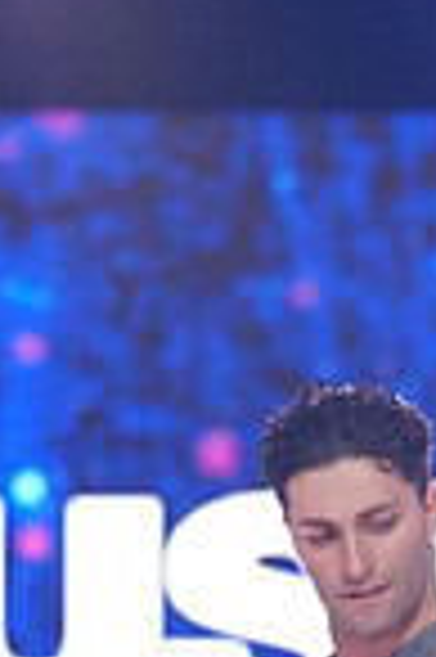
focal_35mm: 485
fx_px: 8831
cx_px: 614
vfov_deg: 4.2
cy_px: 1098
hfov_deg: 2.8
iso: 2000
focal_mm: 122
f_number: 2.8
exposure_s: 1/400
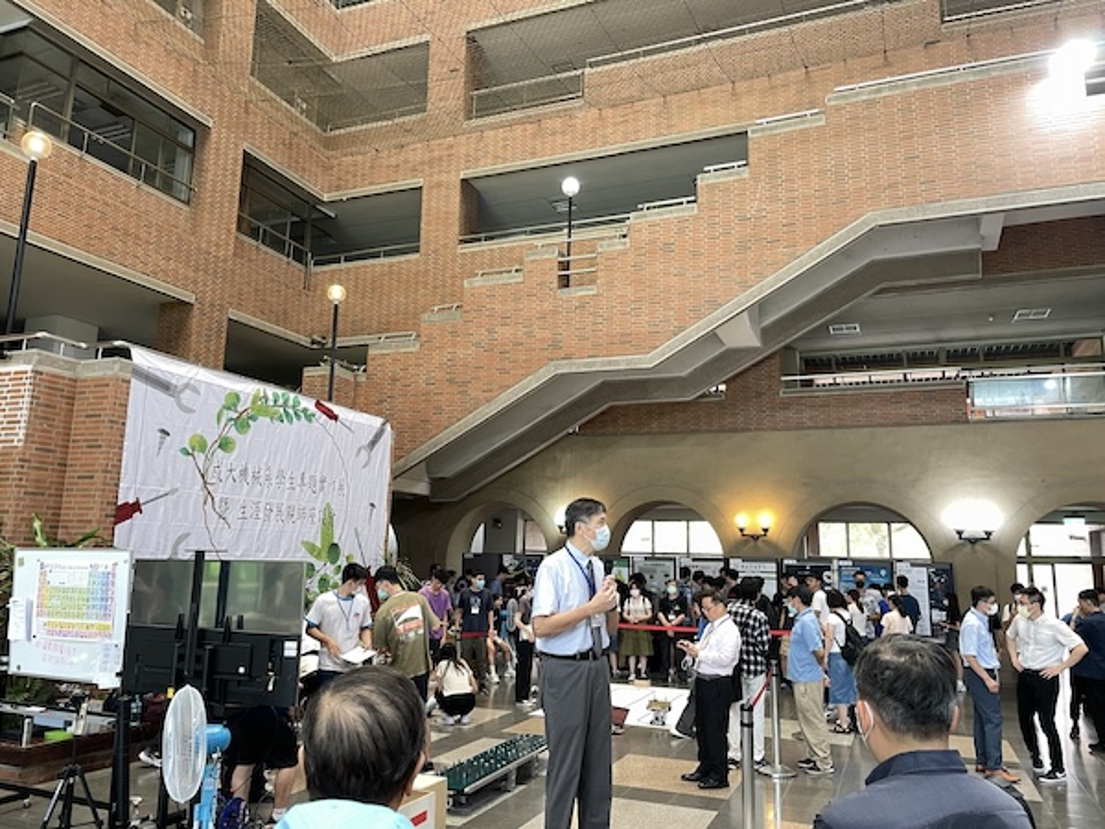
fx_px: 830
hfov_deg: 67.3
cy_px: 414
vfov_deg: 53.1
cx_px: 552
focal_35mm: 26
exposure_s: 1/60
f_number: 1.6
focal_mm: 4.2
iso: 125
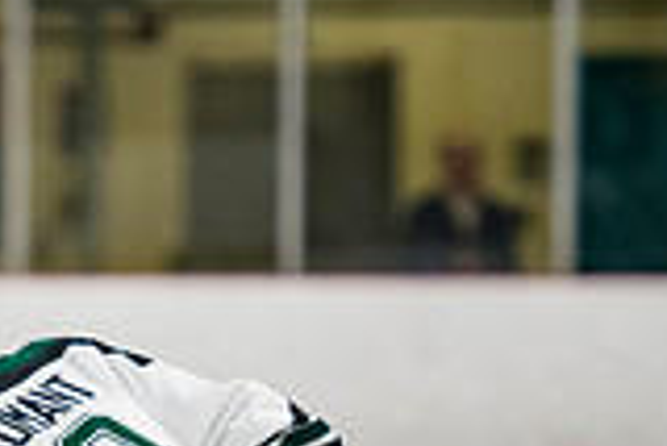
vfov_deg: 1.9
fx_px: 13760
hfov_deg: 2.8
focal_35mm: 742
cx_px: 58
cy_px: 720
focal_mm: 160
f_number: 3.2
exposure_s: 1/640
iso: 2000
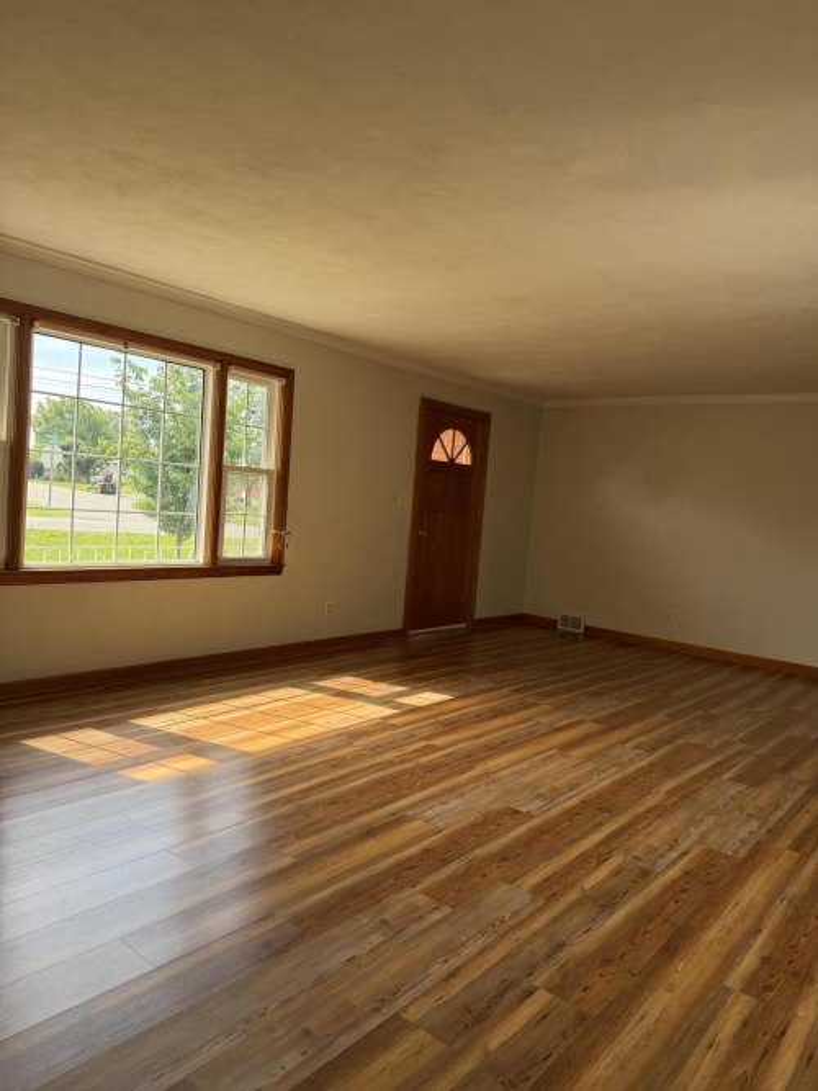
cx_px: 409
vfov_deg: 71.6
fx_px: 756
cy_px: 546
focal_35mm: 24
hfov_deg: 56.8
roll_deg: -3.9
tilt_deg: -2.1
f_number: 1.78
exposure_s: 1/456
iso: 100
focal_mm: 6.76
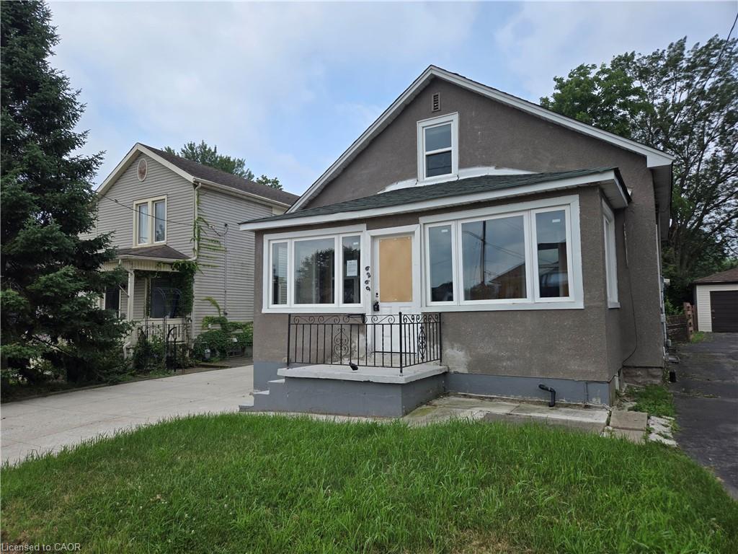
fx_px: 490
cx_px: 369
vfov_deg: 58.9
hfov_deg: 73.9
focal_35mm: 23
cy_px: 277
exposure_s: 1/1723
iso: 25
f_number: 1.8
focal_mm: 5.4
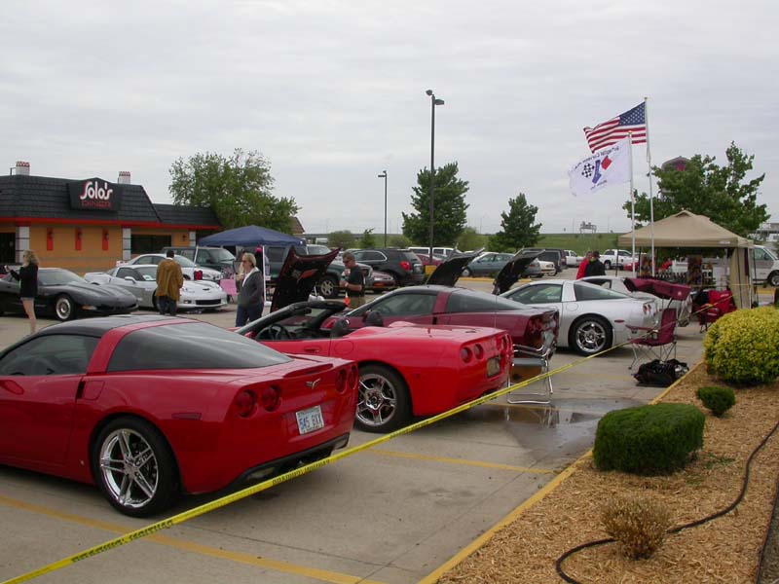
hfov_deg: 49.0
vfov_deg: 37.7
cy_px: 292
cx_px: 390
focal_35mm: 38
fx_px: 855
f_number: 6.7
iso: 100
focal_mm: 7.85
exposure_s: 1/266
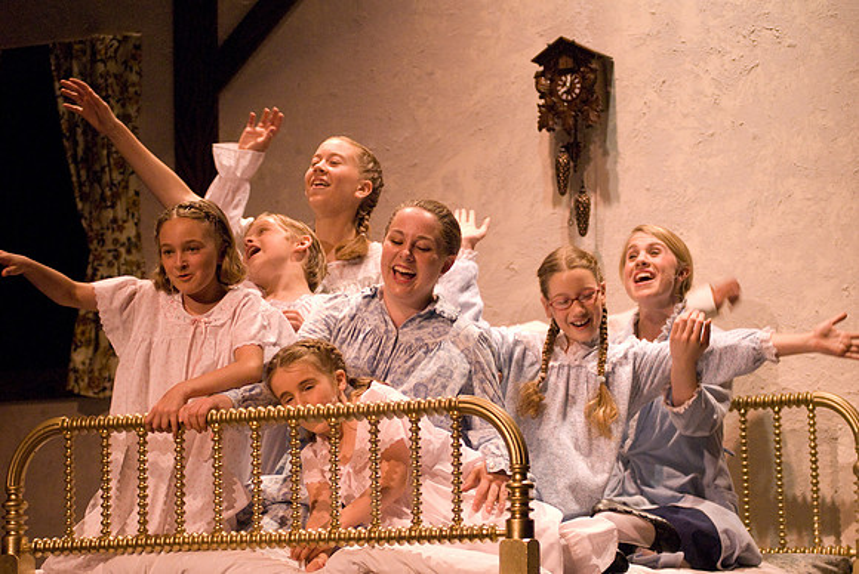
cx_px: 430
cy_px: 287
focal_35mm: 129
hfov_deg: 15.9
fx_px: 3081
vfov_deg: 10.7
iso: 1600
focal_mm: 86
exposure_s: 1/160
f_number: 2.8
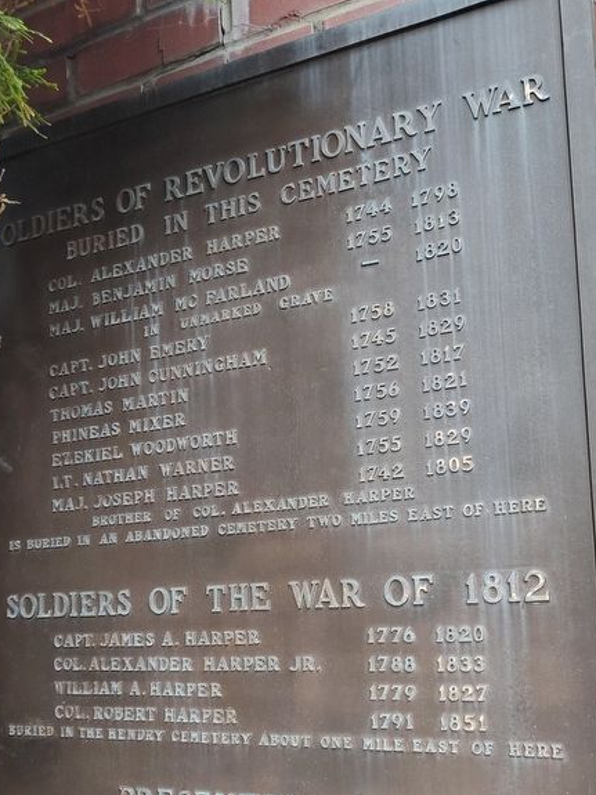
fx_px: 735
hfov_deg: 44.1
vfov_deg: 55.3
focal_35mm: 32
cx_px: 311
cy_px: 549
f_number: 1.8
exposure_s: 1/120
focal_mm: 5.56
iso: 205
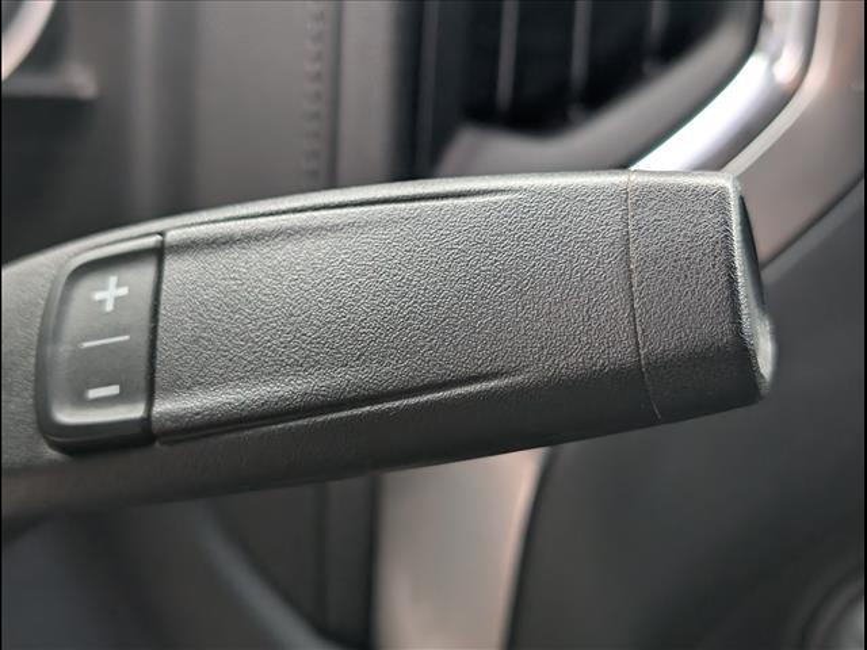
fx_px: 1227
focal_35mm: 49
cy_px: 325
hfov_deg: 38.9
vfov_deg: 29.7
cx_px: 434
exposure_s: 1/333
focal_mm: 6.9
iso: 618
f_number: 1.68
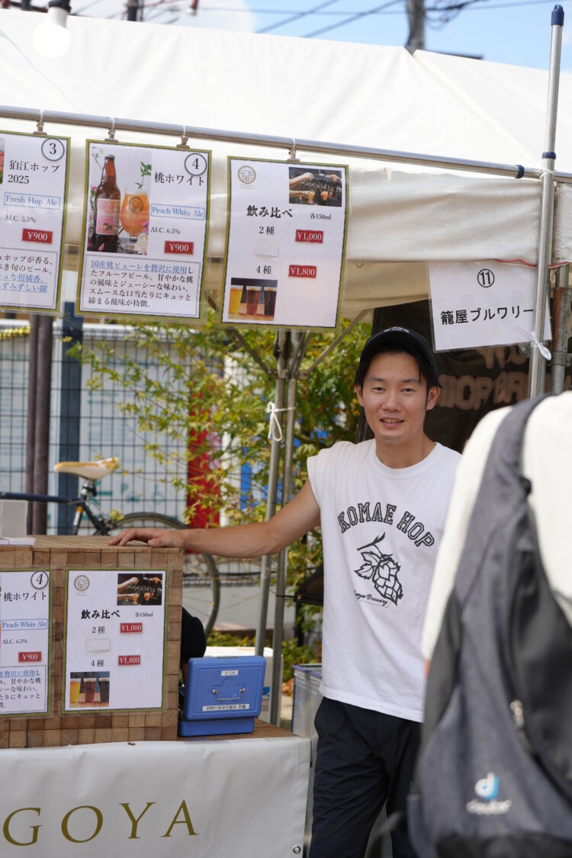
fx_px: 1668
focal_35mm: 70
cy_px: 429
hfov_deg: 19.5
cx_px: 286
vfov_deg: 28.8
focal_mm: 70
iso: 100
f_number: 4.5
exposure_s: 1/400
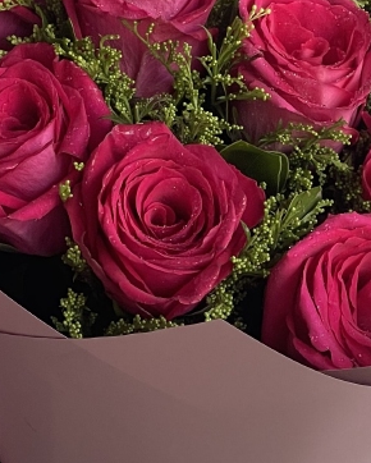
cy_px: 119
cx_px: 336
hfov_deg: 7.5
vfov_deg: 9.3
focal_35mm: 207
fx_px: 2839
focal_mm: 7.5
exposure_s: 1/99
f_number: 2.2
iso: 40
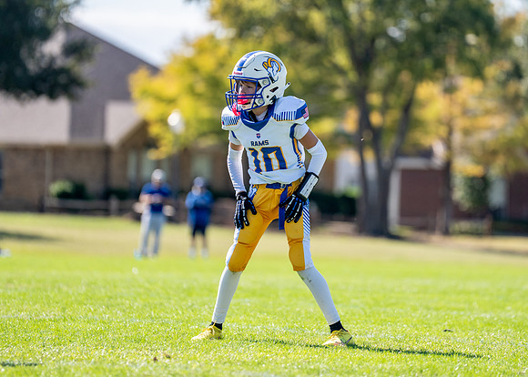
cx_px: 305
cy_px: 155
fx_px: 3973
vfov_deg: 5.4
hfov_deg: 7.6
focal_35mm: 265
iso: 200
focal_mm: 200
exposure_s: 1/3200
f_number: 2.8
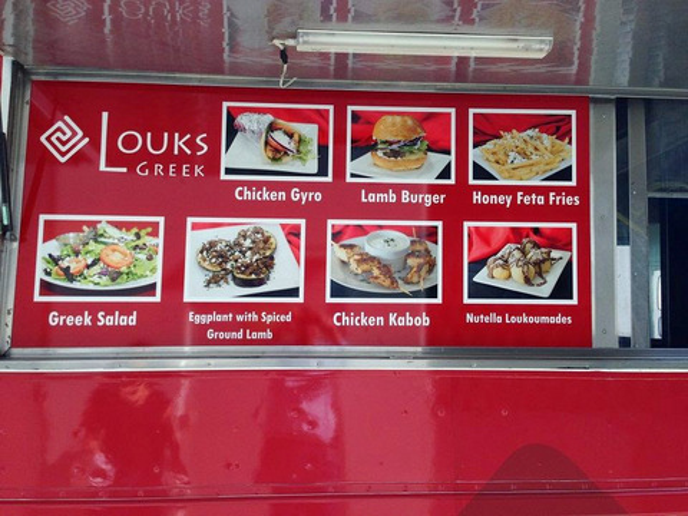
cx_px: 344
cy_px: 258
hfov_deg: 55.4
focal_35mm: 33
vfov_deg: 42.9
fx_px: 656
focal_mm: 4.12
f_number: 2.4
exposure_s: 1/602
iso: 50
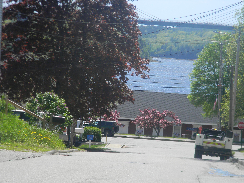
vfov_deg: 8.1
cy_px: 92
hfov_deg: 10.8
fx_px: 1290
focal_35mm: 183
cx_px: 122
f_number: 5.2
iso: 80
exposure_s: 1/304
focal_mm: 33.1
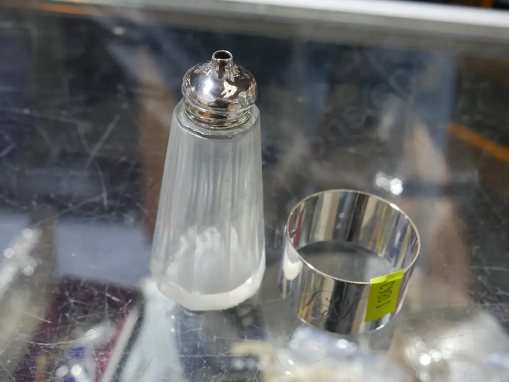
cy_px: 191
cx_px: 254
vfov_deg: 29.1
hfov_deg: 38.2
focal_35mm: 50
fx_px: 735
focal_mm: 25
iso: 1000
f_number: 5.6
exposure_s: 1/60
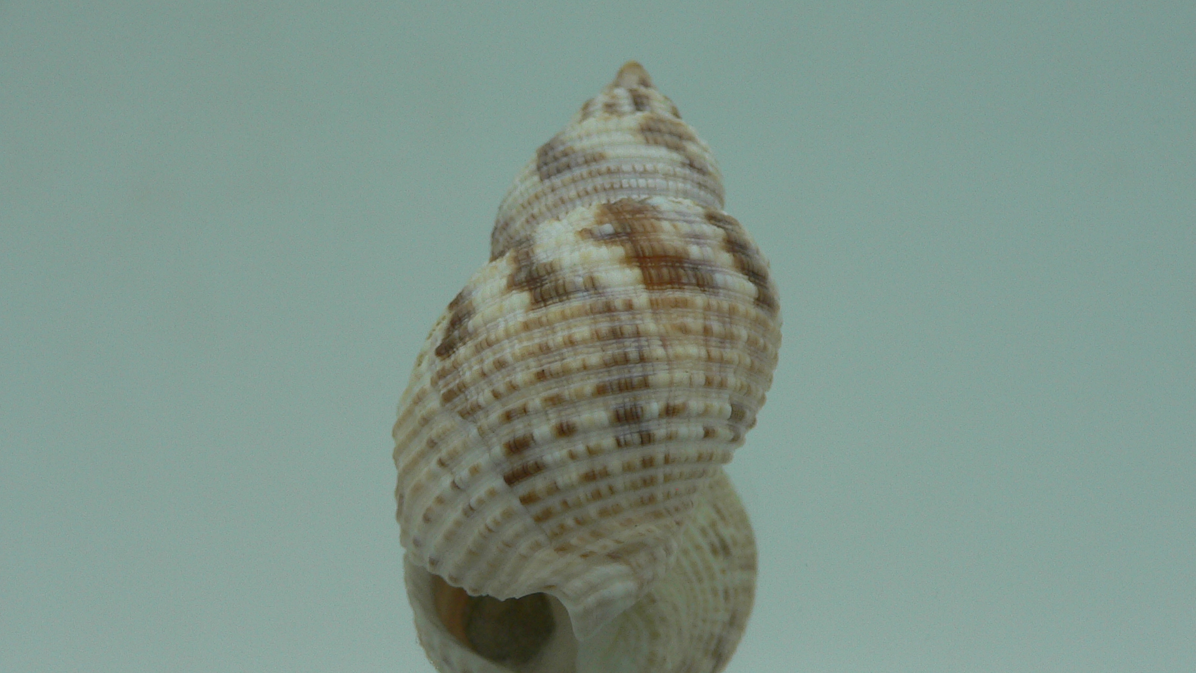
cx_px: 603
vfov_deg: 28.3
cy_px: 392
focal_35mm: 42
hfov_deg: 48.4
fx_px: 1332
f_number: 2.8
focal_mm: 4.6
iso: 80
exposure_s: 1/60
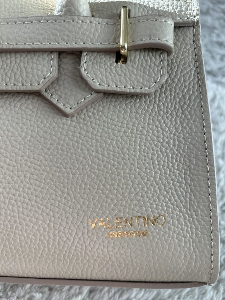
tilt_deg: -58.9
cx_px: 112
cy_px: 150
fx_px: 225
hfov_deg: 53.1
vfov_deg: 67.3
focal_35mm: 26
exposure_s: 1/121
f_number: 1.5
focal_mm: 5.7
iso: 40
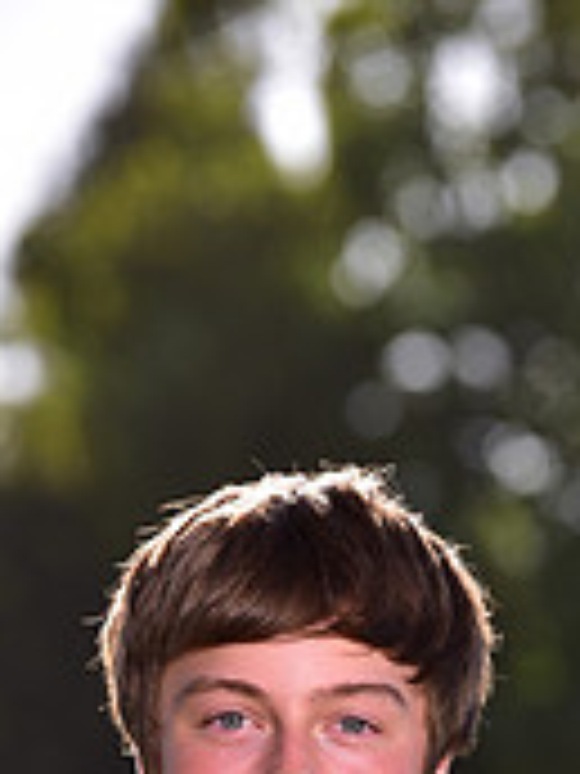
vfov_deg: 3.4
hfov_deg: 2.5
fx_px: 13047
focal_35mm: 584
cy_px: 1269
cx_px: 281
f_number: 5.6
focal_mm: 180
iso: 80
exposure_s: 1/250
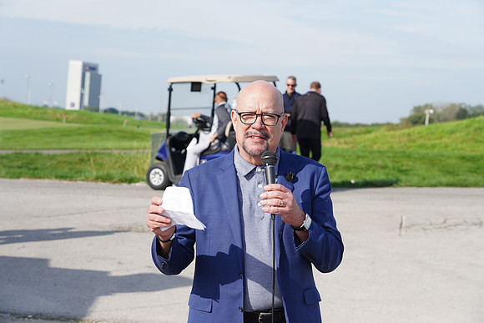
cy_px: 162
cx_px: 242
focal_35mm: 86
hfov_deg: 23.6
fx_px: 1156
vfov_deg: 15.9
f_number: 8
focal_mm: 86
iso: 100
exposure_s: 1/200
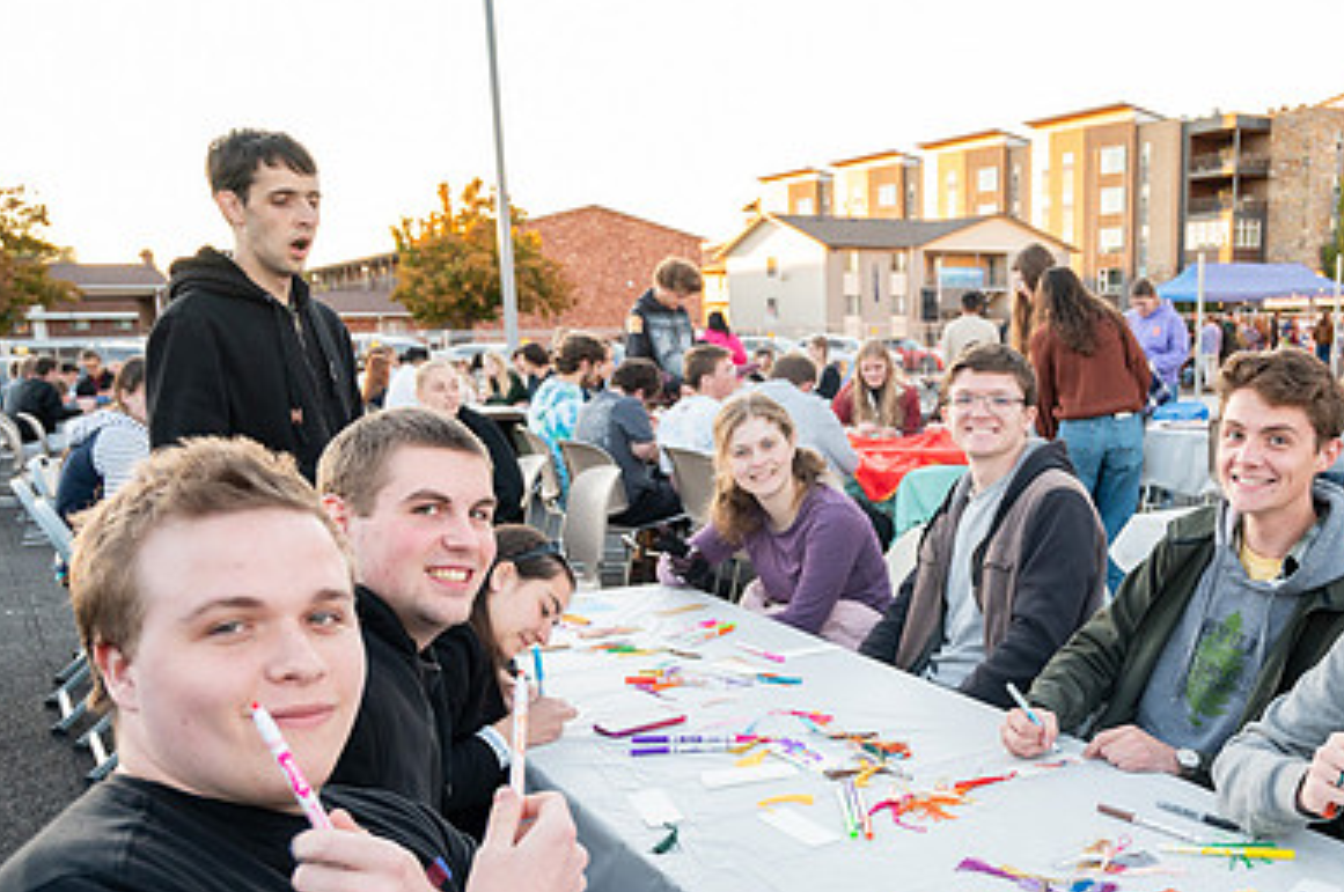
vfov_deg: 36.3
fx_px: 1342
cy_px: 618
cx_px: 903
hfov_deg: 52.1
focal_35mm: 36
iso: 1250
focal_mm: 24
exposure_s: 1/250
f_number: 4
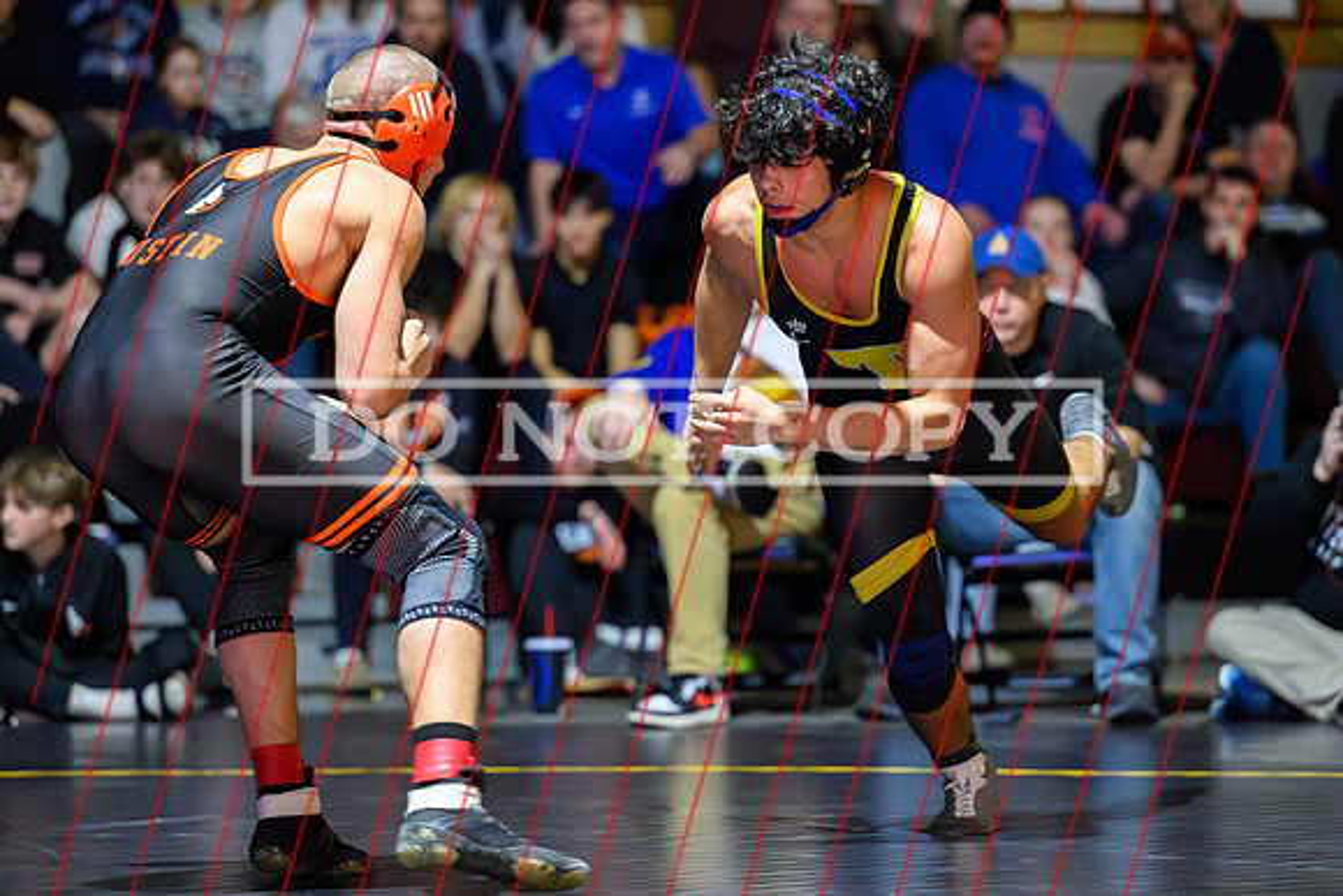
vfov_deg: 8.2
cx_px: 609
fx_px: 6279
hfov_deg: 12.2
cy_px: 409
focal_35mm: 168
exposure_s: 1/500
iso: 16000
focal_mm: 135
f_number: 2.8
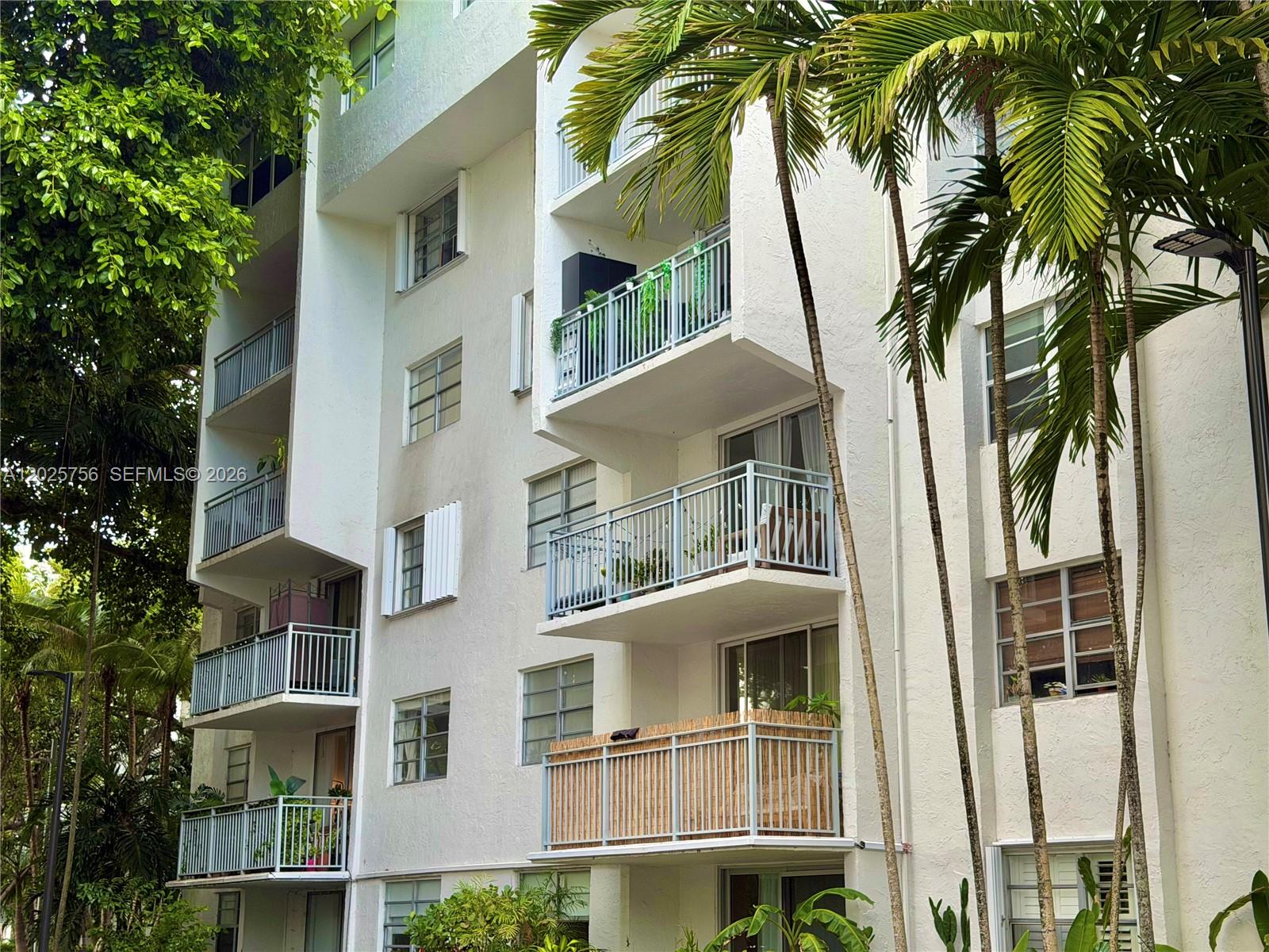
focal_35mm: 48
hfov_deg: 39.7
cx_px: 634
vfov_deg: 30.3
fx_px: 1760
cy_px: 476
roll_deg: +0.2
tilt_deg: +13.6
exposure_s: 1/418
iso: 64
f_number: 1.78
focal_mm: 6.76
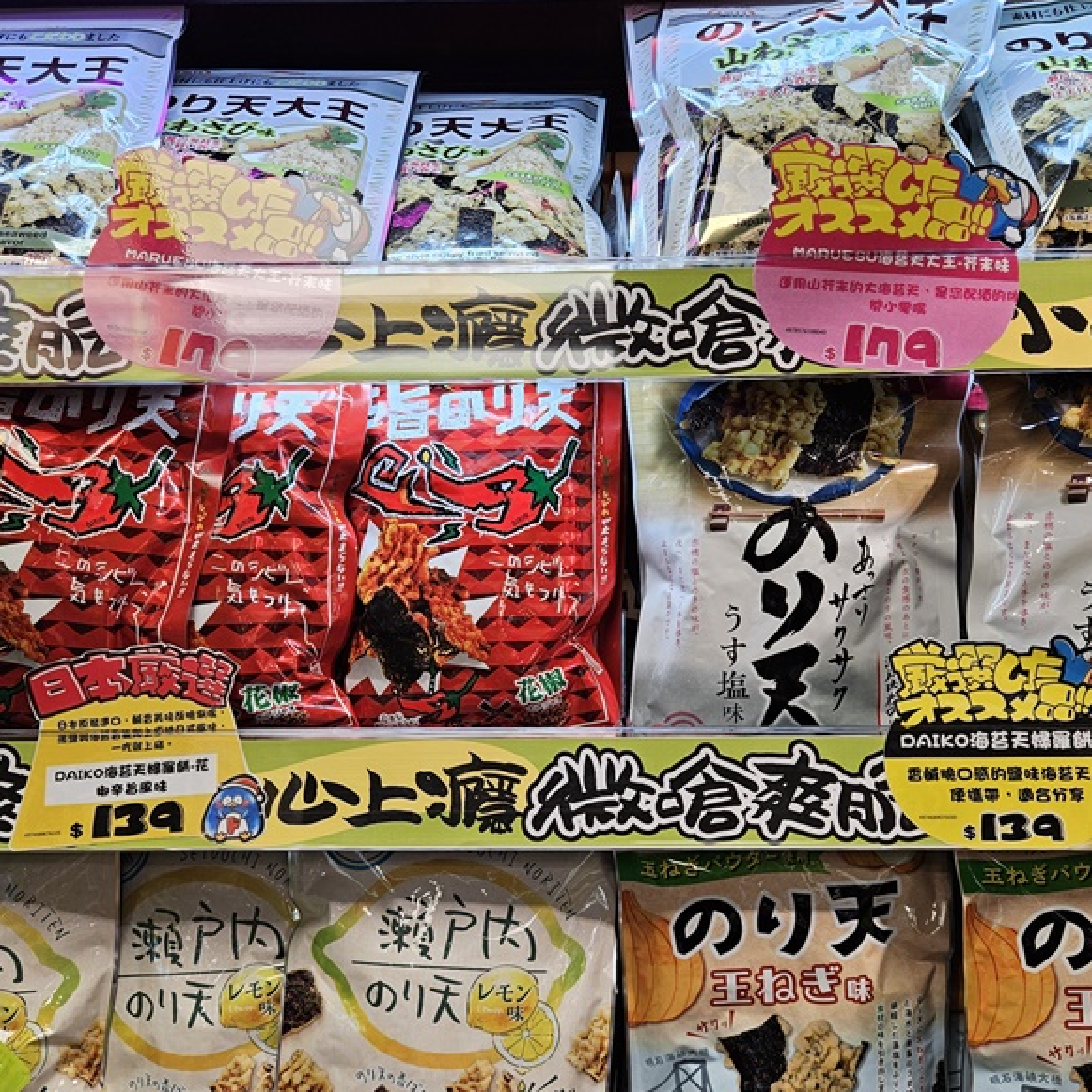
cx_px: 581
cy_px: 684
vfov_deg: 46.8
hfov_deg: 47.2
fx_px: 1249
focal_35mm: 35
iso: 50
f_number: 1.8
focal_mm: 5.4
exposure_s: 1/120
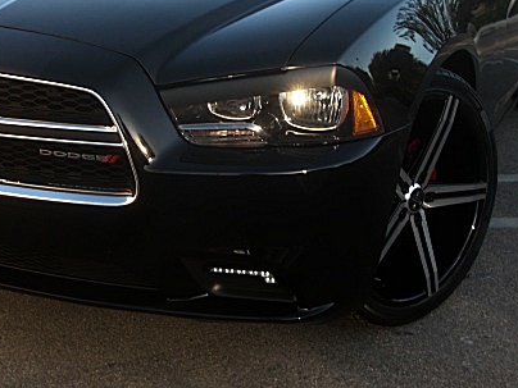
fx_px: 853
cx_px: 227
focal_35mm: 57
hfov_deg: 33.7
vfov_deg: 25.6
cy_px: 143
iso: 50
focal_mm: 6.3
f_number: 2.8
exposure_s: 1/100
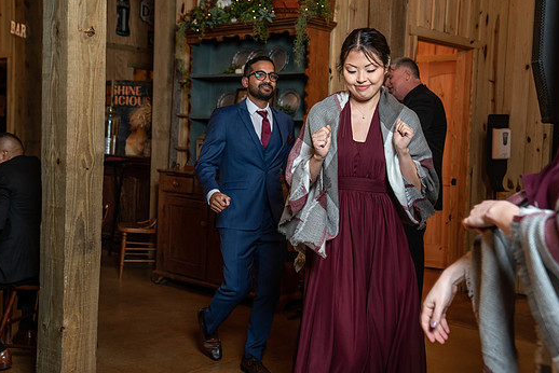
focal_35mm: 47
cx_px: 282
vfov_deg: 28.7
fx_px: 730
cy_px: 168
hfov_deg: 41.9
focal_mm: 42
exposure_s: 1/125
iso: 2000
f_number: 4
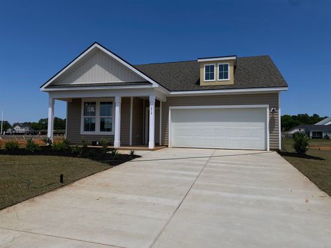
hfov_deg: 67.3
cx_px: 166
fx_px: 249
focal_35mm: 26
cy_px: 124
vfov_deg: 53.1
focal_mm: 4.25
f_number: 1.8
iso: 32
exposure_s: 1/9615
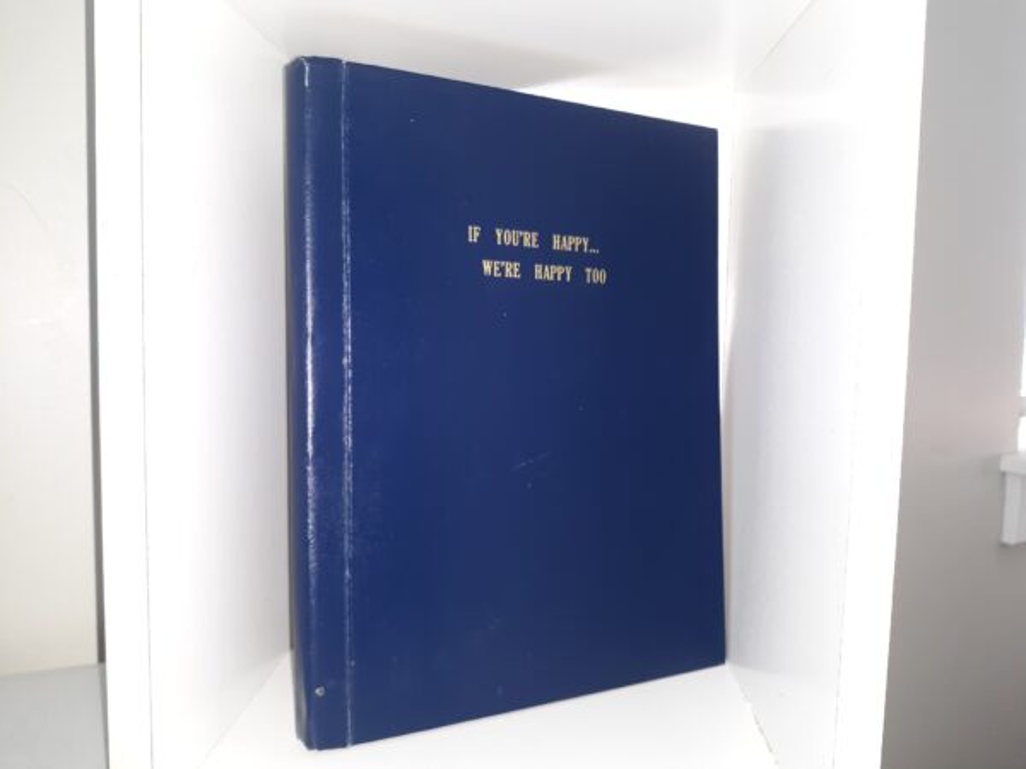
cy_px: 384
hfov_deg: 63.4
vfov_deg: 49.7
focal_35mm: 28
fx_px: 830
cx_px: 513
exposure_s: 1/40
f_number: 1.7
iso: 64
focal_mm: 3.7
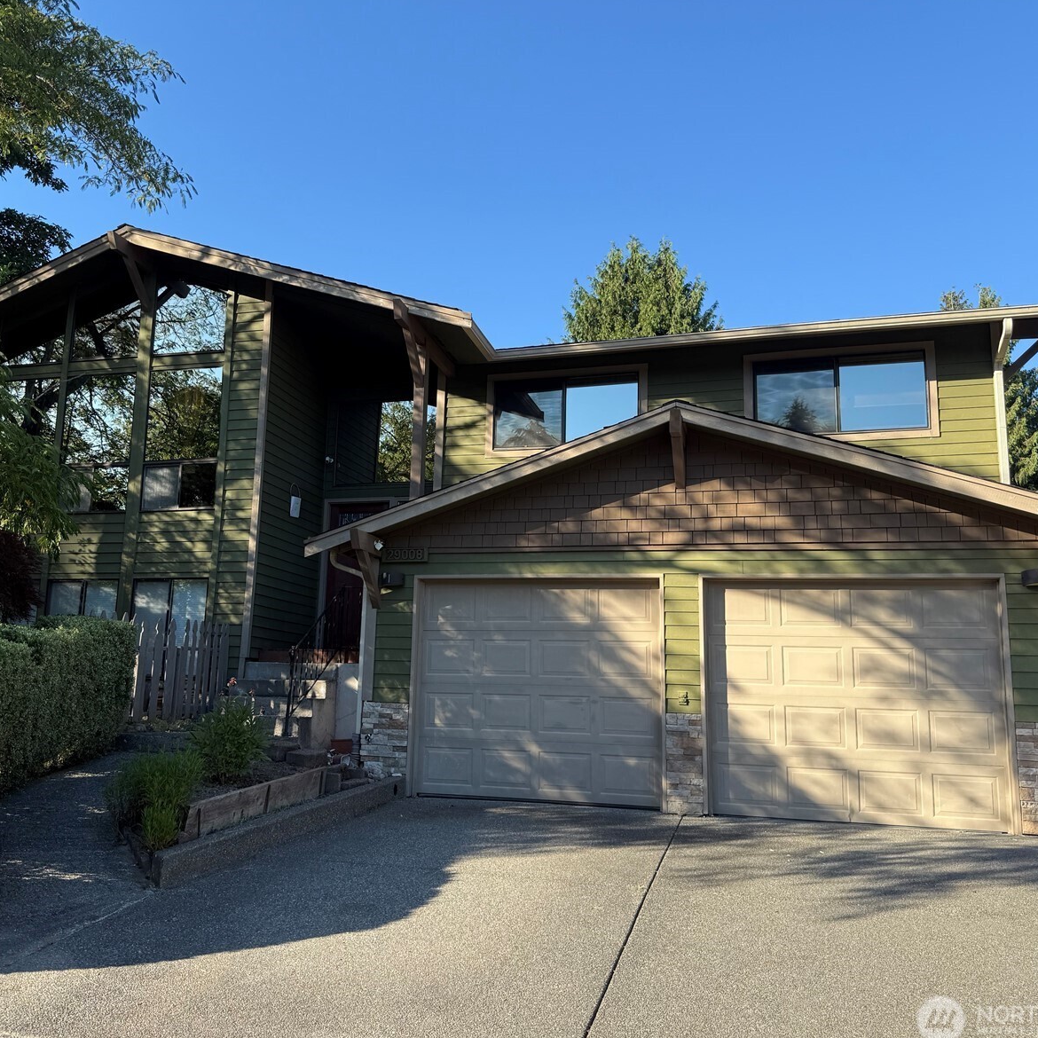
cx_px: 437
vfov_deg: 55.6
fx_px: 984
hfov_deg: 55.4
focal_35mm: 29
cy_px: 523
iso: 80
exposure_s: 1/1337
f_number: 1.78
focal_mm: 6.76
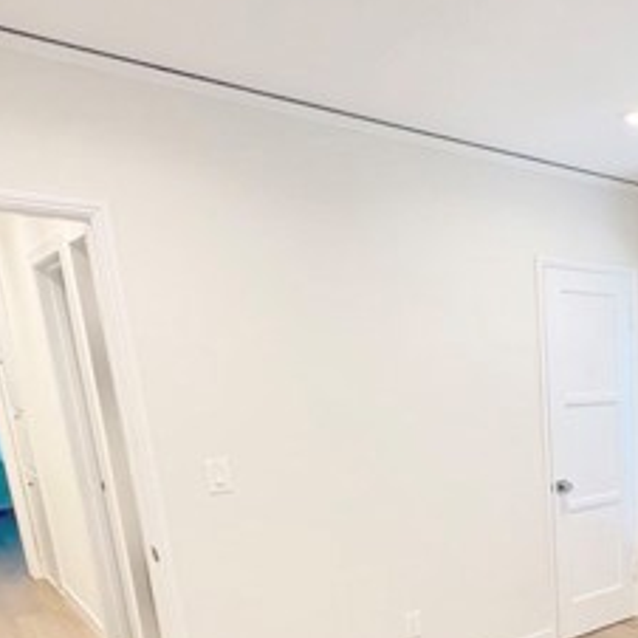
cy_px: 542
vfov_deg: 44.1
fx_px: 730
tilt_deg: -12.6
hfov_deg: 40.1
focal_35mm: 35
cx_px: 669
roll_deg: -0.4
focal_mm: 2.22
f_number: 2.2
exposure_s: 1/99
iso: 320
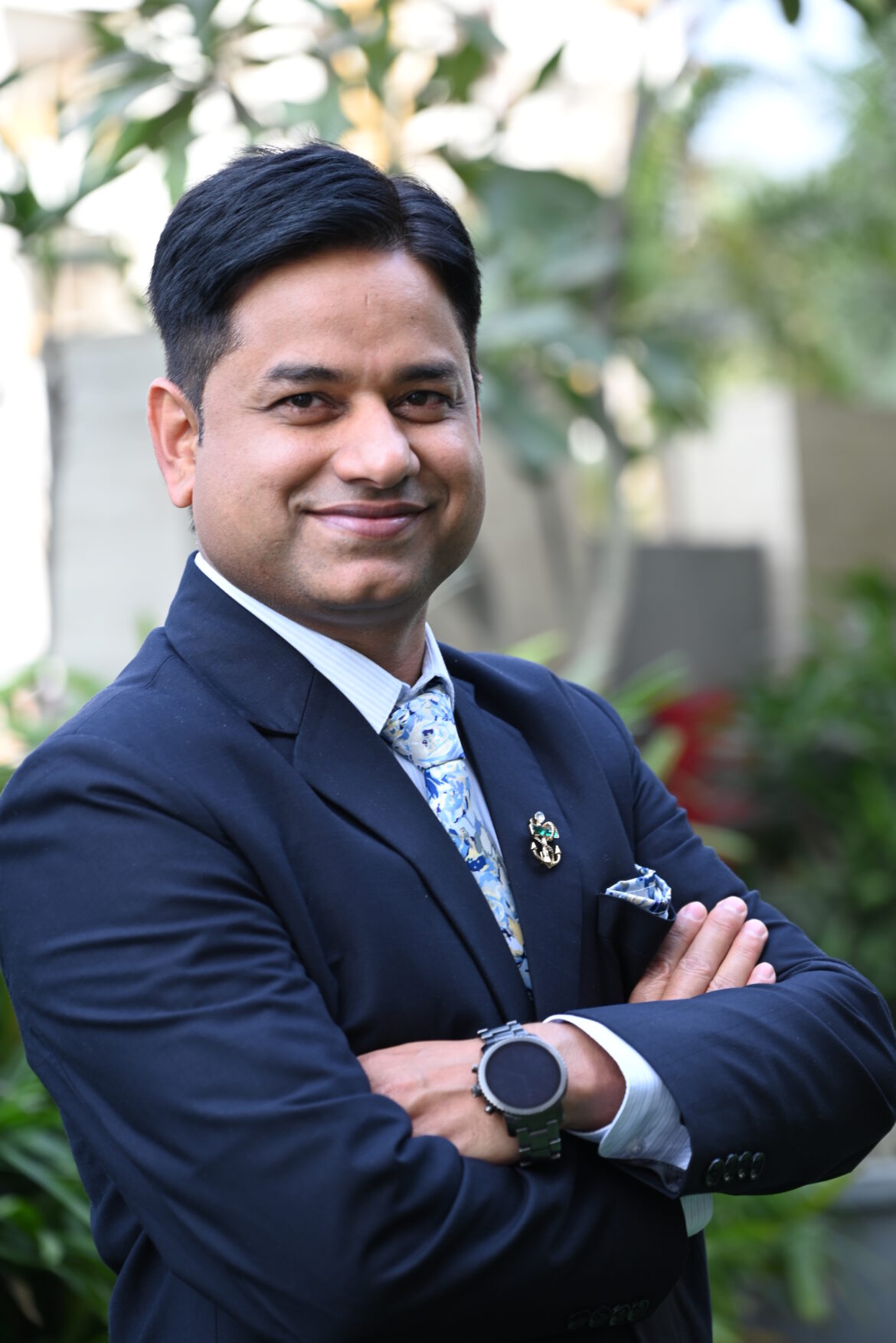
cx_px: 448
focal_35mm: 120
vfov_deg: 17.1
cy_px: 672
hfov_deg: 11.4
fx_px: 4476
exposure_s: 1/125
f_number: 4.5
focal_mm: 120
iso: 200
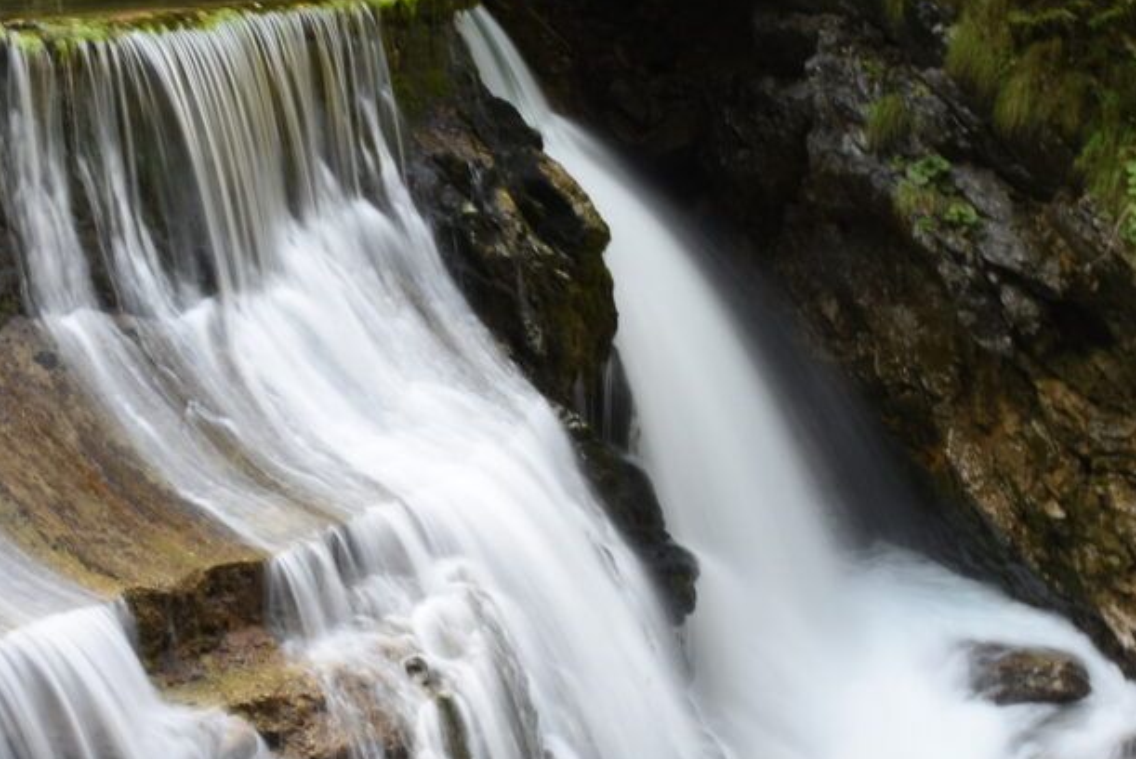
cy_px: 353
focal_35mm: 55
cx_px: 491
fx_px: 1736
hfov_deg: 36.2
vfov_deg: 24.6
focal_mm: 32
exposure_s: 1/1.3
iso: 100
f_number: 25
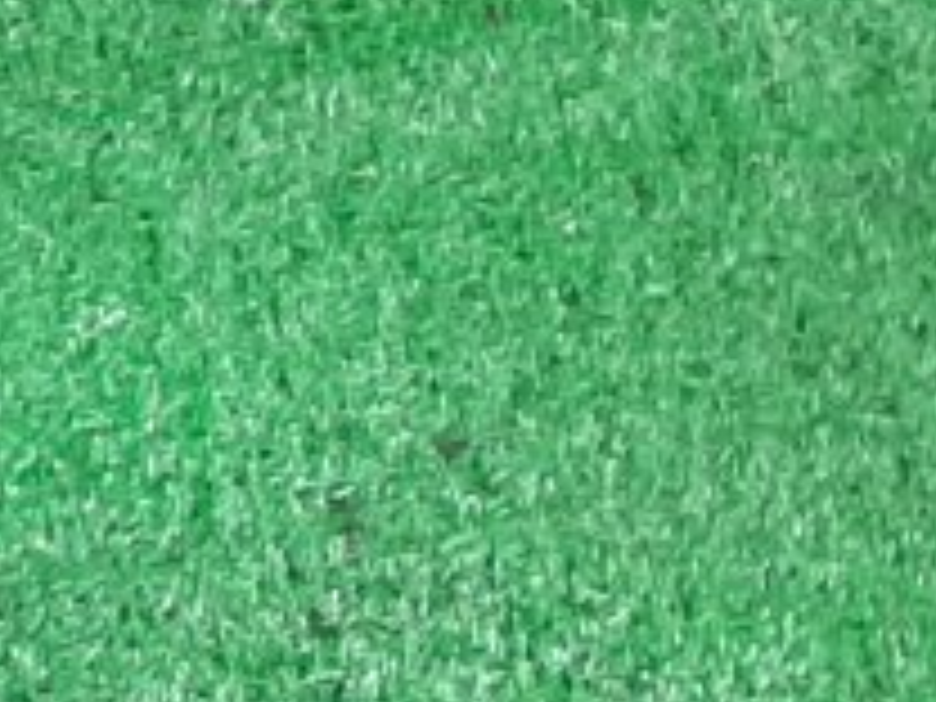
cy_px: 567
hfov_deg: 8.8
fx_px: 4867
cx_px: -1962
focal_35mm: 180
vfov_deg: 8.2
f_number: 1.7
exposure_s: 1/50
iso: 126
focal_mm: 3.93
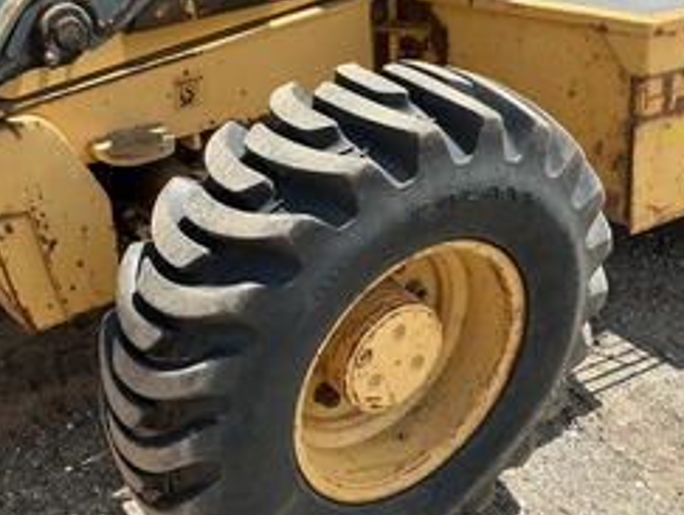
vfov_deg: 31.6
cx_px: 293
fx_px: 910
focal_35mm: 46
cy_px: 262
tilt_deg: -34.4
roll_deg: -1.8
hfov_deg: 41.1
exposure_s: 1/674
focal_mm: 3
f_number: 1.8
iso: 25
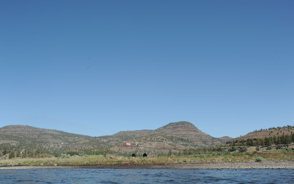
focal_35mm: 33
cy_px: 89
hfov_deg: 58.1
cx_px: 146
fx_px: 264
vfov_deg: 38.3
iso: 200
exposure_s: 1/250
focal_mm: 32
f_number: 13
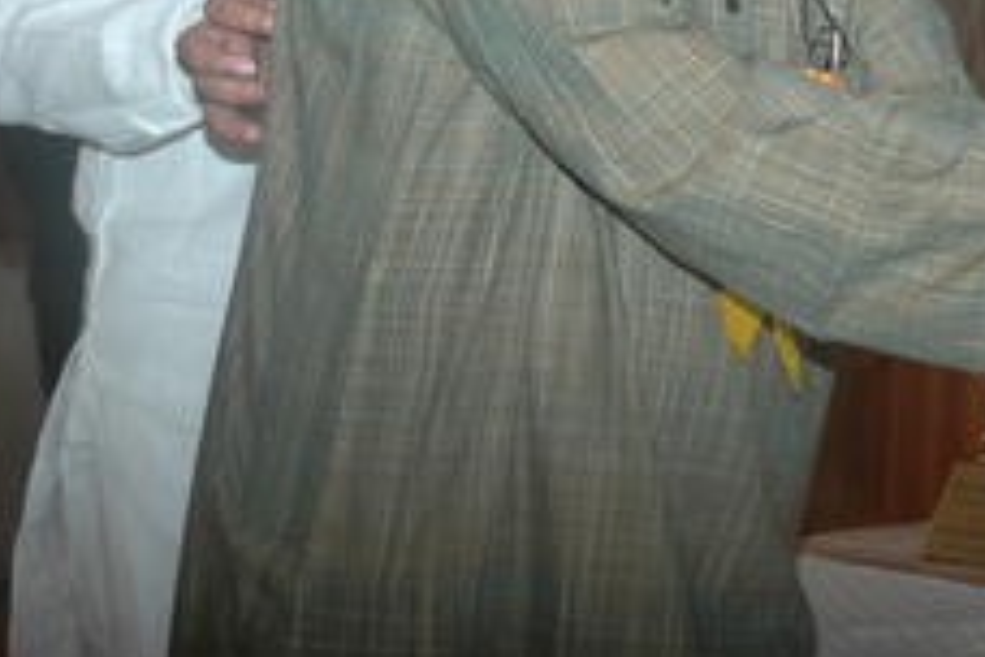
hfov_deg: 13.3
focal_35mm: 150
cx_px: 1227
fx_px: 4104
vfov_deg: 9.0
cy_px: -184
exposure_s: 1/60
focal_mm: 38
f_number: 4.2
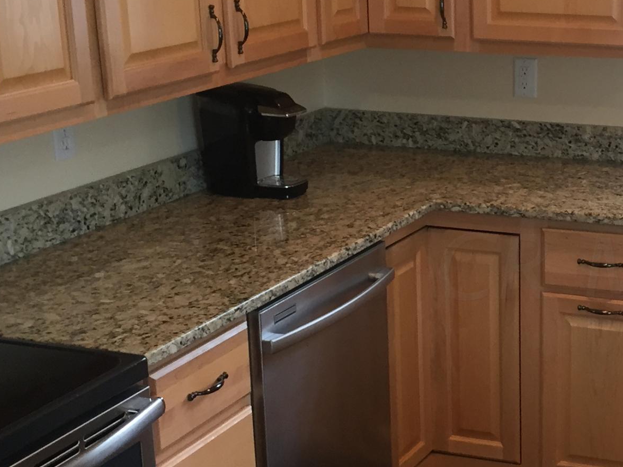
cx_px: 595
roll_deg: -1.8
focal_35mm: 74
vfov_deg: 19.9
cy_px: 266
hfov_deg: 25.3
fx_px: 1332
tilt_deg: -16.6
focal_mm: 4.15
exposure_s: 1/30
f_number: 2.2
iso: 32
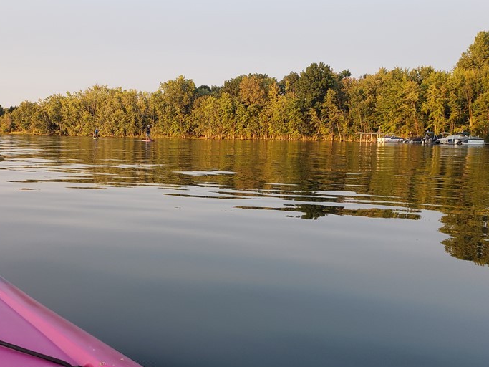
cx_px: 150
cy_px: 194
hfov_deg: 46.9
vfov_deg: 36.8
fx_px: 551
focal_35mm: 39
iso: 64
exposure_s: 1/120
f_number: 2.4
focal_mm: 4.3
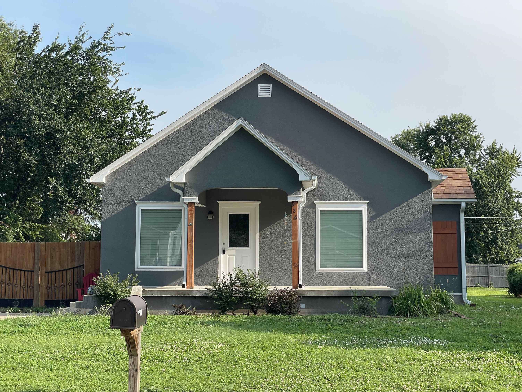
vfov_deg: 27.5
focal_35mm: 53
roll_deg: +0.8
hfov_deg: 36.2
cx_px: 264
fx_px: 799
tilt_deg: +5.6
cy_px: 195
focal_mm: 6
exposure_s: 1/959
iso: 25
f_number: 2
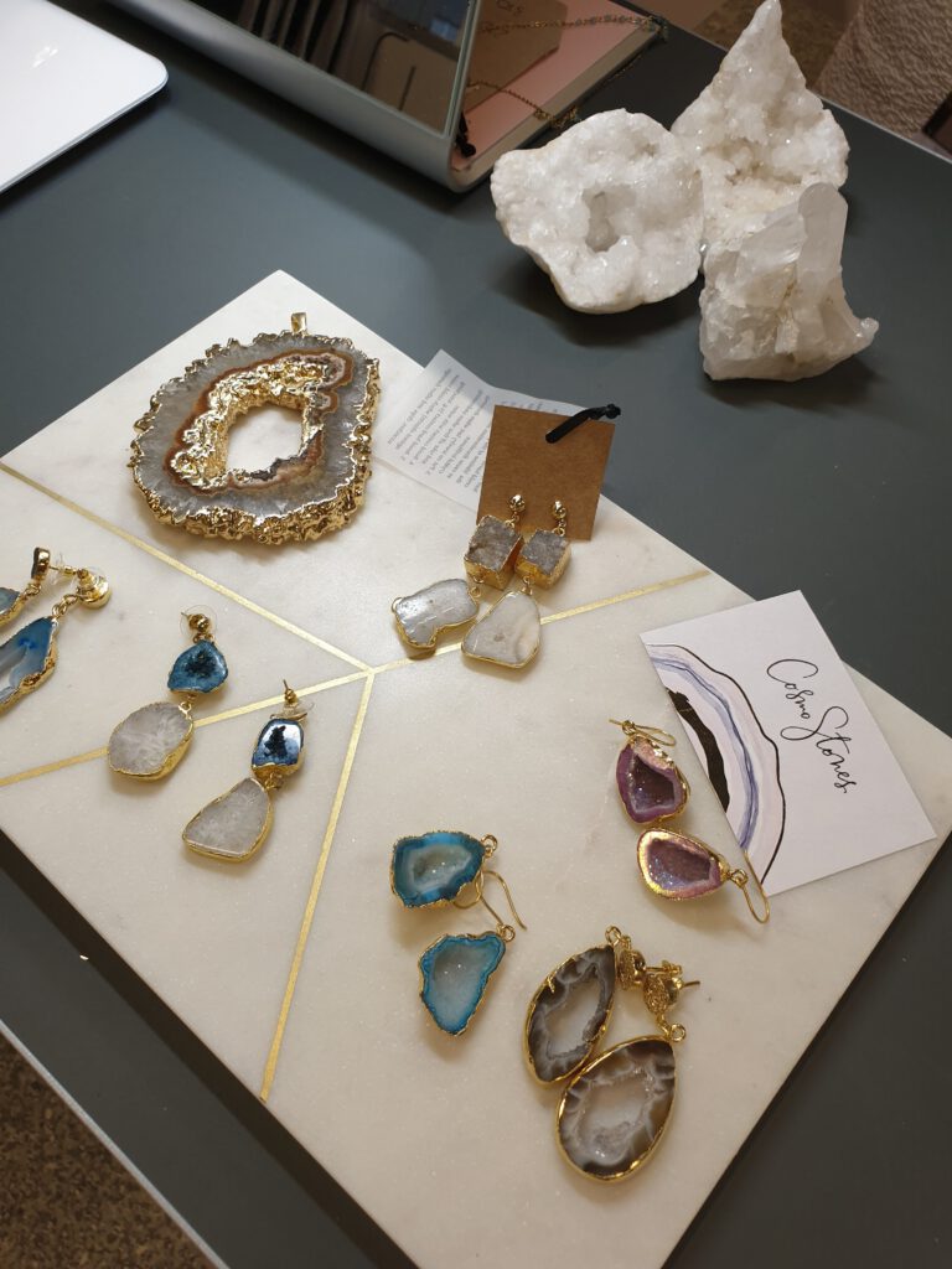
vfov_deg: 67.3
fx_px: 953
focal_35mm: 26
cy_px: 634
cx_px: 476
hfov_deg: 53.1
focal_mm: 4.3
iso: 50
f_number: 2.4
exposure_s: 1/50
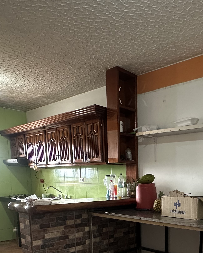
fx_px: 255
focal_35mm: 34
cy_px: 221
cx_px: 165
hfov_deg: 41.3
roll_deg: -1.3
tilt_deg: -8.9
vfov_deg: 48.1
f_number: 2.2
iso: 500
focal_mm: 2.22
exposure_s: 1/60
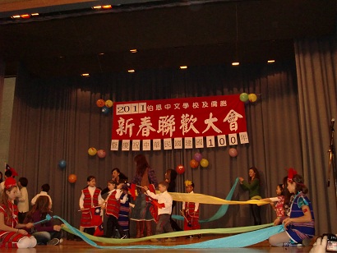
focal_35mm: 43
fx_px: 419
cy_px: 126
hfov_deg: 43.8
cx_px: 168
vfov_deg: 33.6
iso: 400
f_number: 3.1
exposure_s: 1/60
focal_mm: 7.6
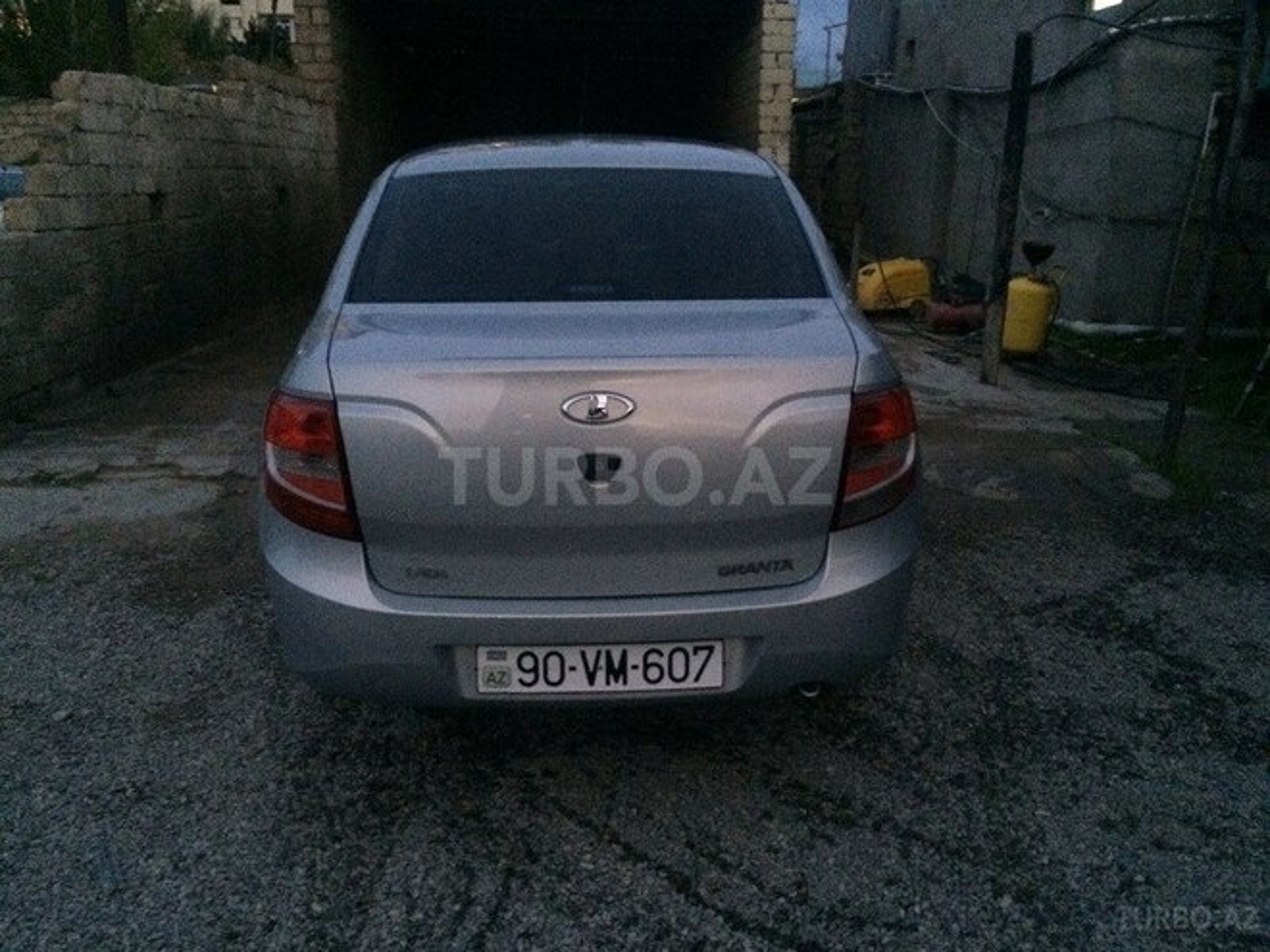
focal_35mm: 29
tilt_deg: -17.3
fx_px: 1064
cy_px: 476
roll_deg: -2.5
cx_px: 635
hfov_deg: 61.7
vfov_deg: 48.2
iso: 500
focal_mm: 4.15
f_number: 2.2
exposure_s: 1/17
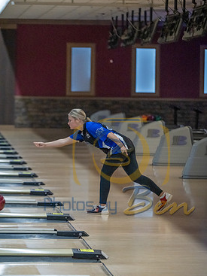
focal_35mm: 165
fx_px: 1316
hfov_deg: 9.0
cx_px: 112
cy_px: 166
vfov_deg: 12.0
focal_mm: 140
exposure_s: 1/800
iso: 4000
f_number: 3.5
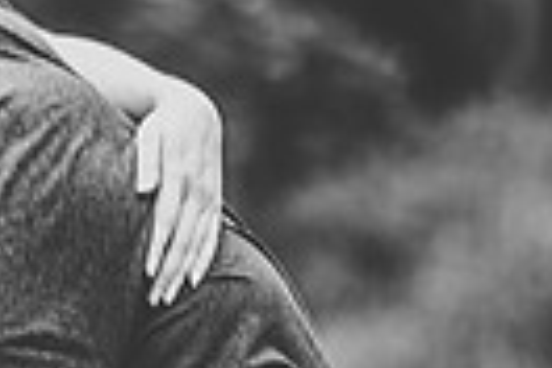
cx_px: -447
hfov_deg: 2.7
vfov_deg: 1.8
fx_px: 11468
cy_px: 15
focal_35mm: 748
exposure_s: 1/125
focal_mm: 170
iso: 250
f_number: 3.5
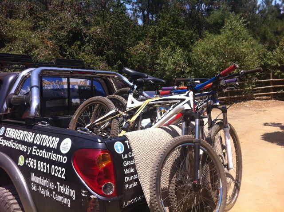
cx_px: 142
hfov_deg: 52.7
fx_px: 287
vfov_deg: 40.6
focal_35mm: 35
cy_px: 106
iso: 80
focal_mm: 3.85
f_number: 2.8
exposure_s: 1/887
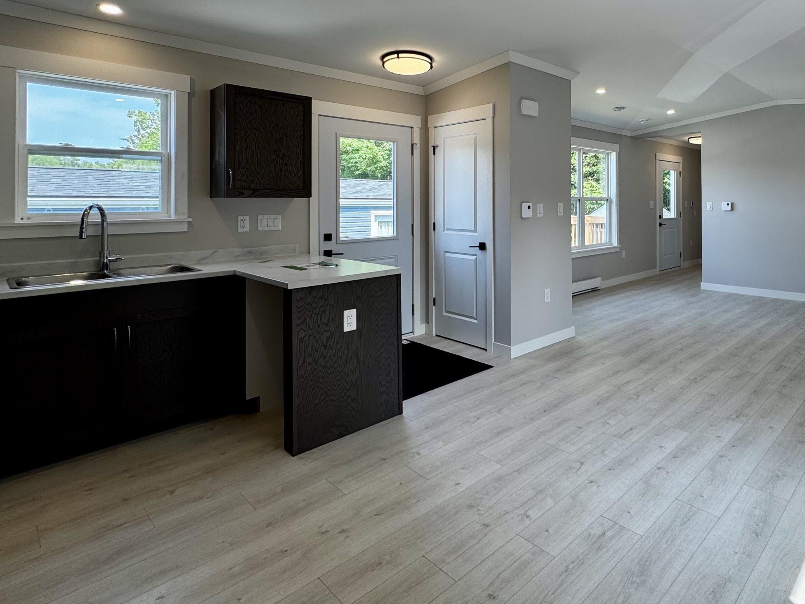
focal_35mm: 21
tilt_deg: +0.2
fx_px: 488
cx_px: 553
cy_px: 196
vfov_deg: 61.7
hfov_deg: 75.8
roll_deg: +0.0
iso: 40
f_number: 2.2
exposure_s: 1/120
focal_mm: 2.22
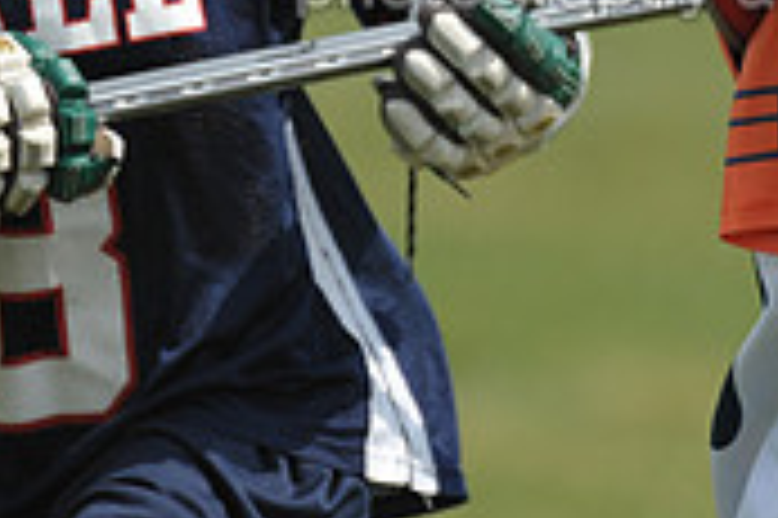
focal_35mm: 1339
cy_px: -180
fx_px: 28909
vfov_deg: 1.0
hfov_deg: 1.5
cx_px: 751
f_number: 4
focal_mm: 400
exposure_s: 1/4000
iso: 640
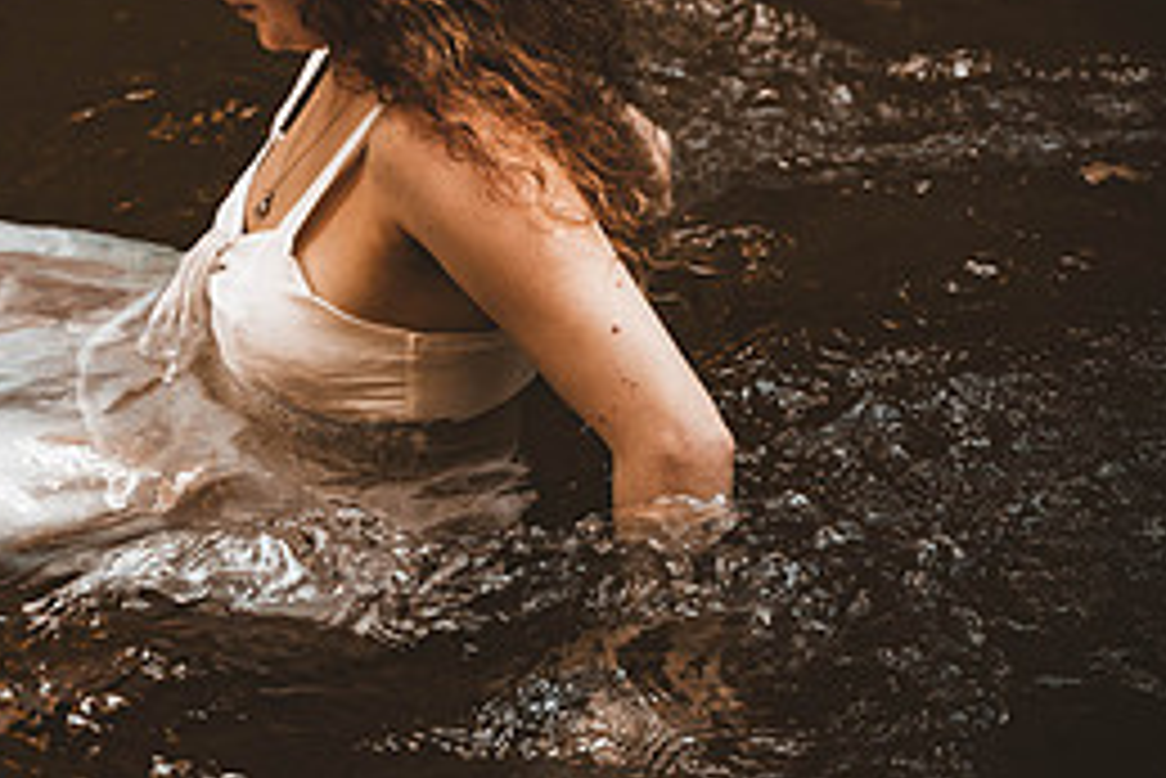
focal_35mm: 168
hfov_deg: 12.1
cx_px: -63
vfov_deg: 8.2
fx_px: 5444
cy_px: 155
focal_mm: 75
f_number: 2.8
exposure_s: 1/400
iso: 1000
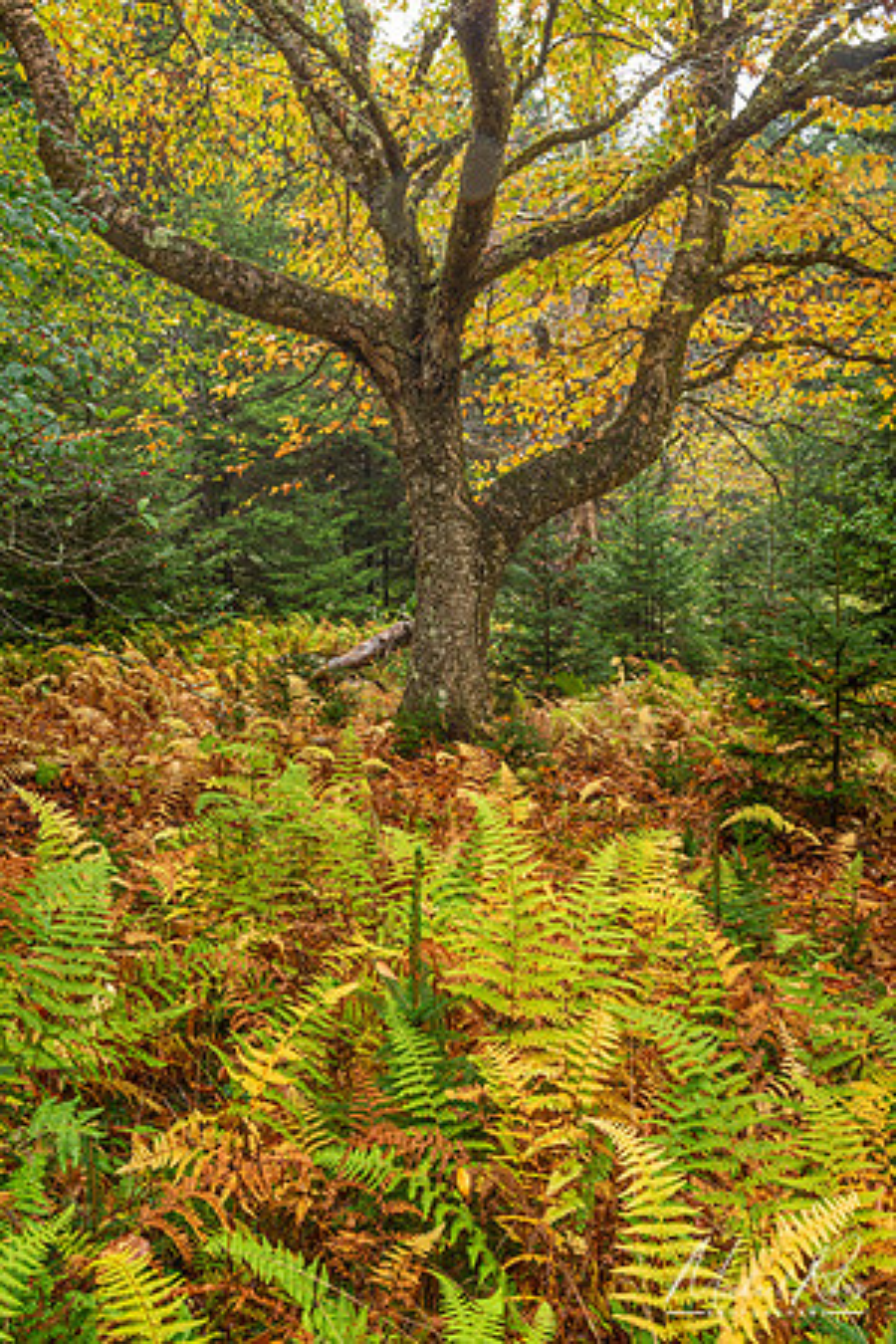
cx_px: 448
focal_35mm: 38
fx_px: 1419
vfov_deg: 50.7
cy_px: 672
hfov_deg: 35.1
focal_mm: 38
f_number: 13
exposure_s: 1/30
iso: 400
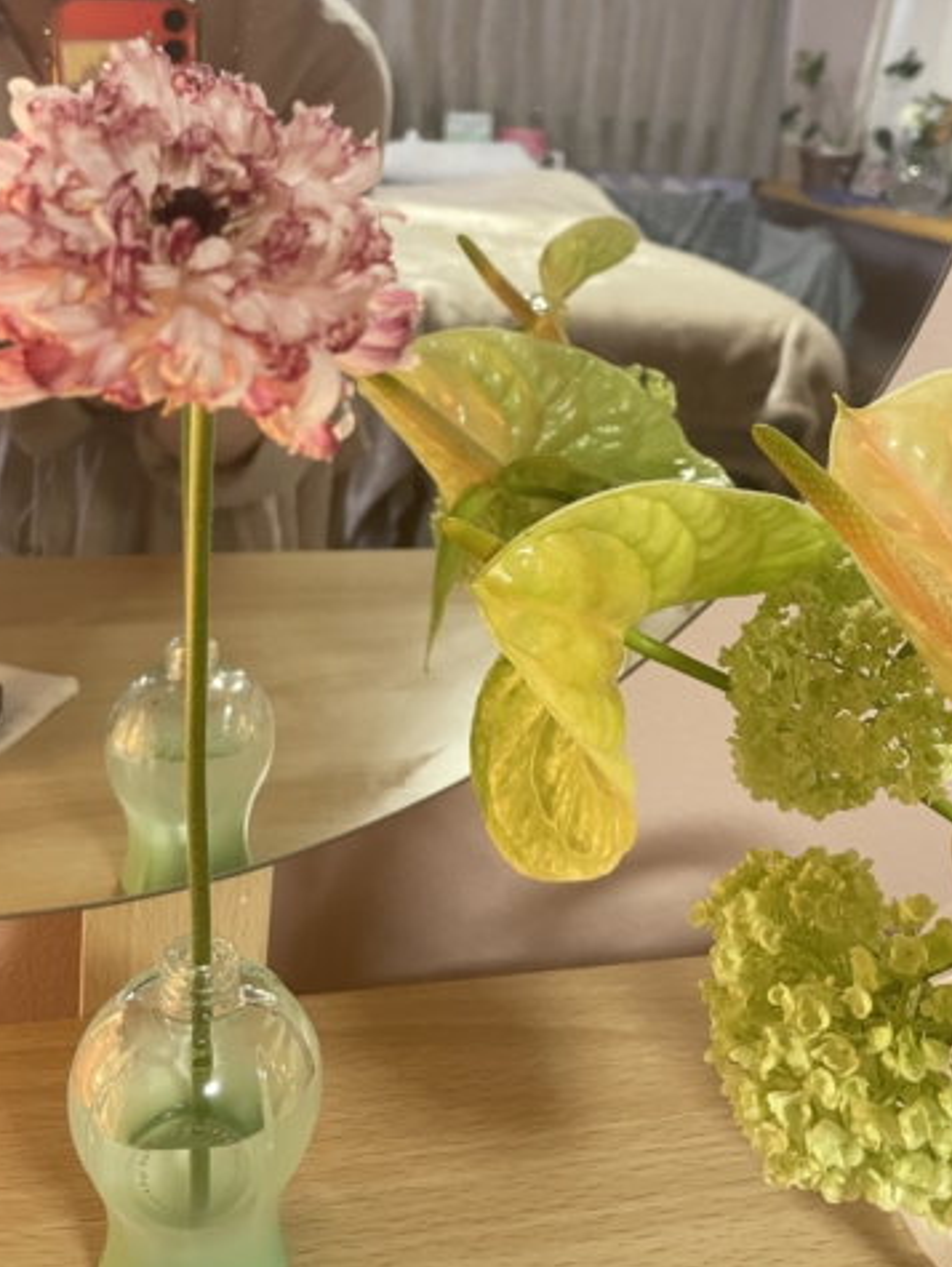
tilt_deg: -15.0
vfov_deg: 51.8
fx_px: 1282
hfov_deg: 40.7
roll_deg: -4.2
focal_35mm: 35
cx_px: 512
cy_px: 445
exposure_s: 1/50
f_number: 1.6
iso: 250
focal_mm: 4.2
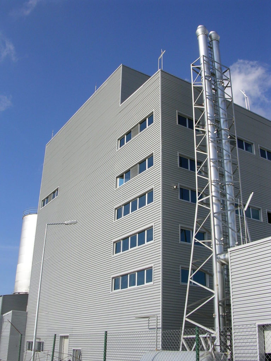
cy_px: 180
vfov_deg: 49.0
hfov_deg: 37.7
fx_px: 397
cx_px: 136
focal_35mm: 38
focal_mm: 5.8
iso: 50
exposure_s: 1/424
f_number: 5.6
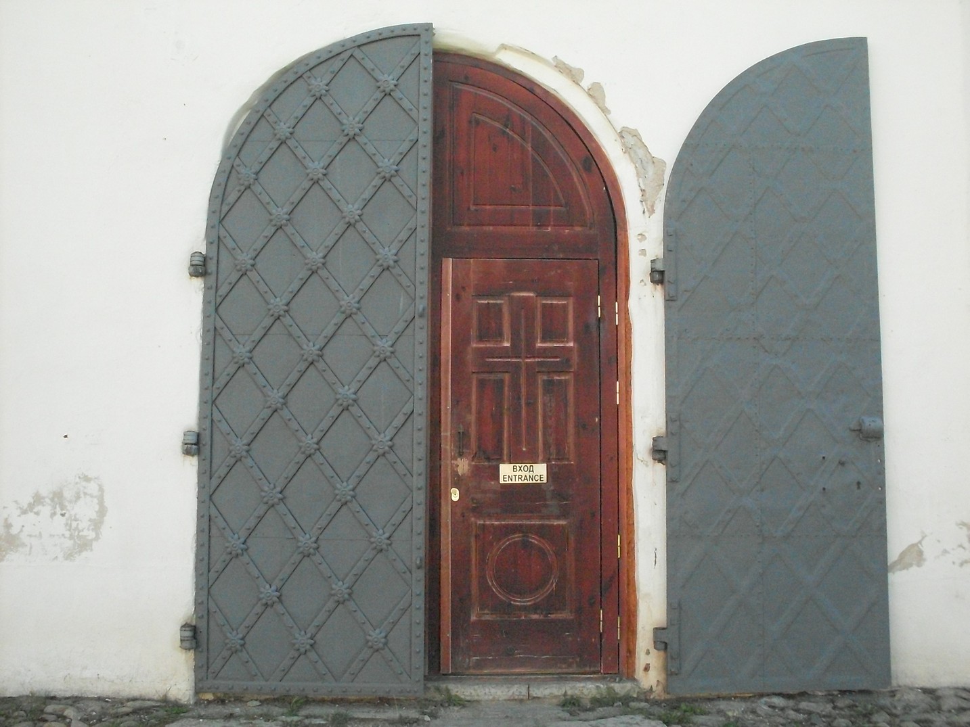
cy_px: 364
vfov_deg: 37.7
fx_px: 1065
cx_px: 485
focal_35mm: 38
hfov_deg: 49.0
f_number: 8.4
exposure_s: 1/180
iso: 400
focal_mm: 6.3
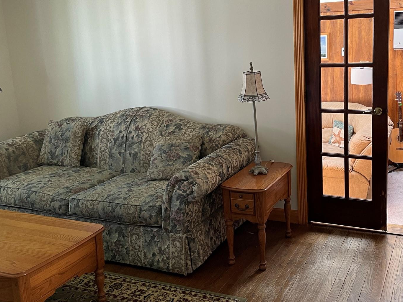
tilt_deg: -11.1
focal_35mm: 39
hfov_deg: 47.0
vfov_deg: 36.7
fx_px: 454
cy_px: 128
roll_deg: +2.9
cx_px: 271
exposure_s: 1/60
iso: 160
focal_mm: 4.2
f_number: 1.6
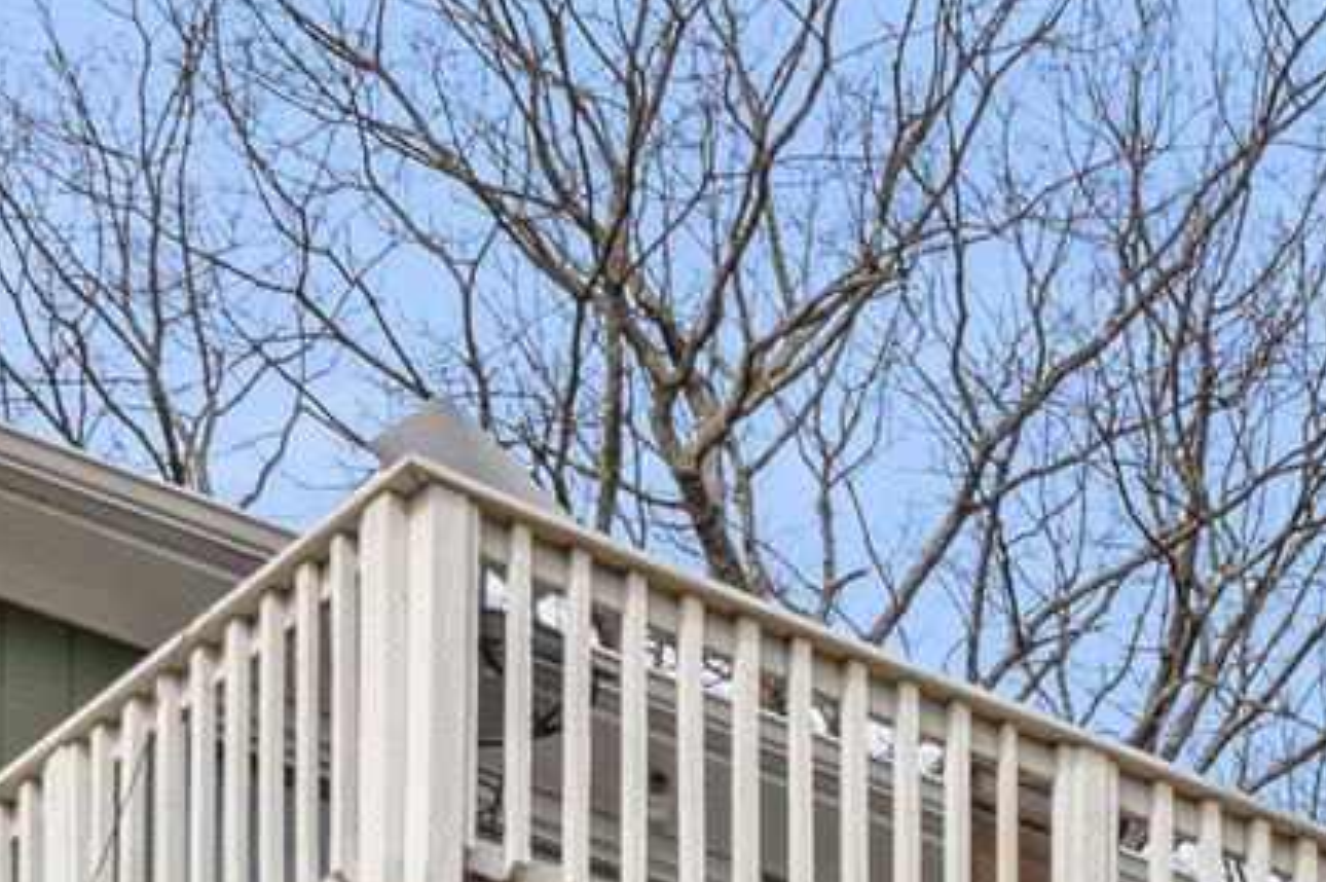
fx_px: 5263
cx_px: 1119
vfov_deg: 9.0
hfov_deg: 14.3
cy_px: 1732
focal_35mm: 143
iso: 250
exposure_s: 1/320
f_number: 13
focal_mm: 30
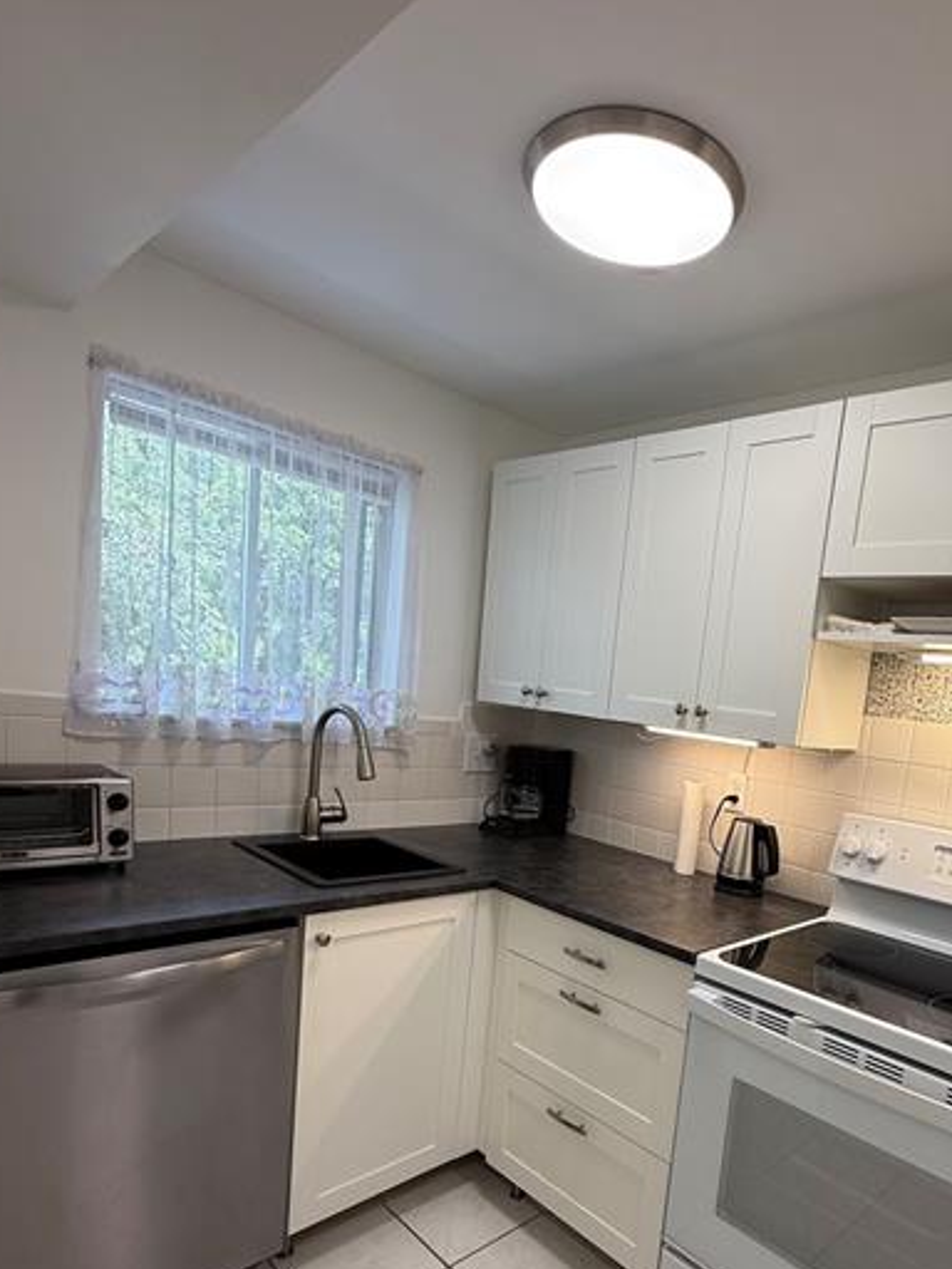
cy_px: 808
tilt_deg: -7.2
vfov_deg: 77.3
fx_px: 770
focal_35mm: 21
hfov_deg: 61.8
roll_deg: -7.1
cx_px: 637
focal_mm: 2.22
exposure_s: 1/120
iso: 80
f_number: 2.2
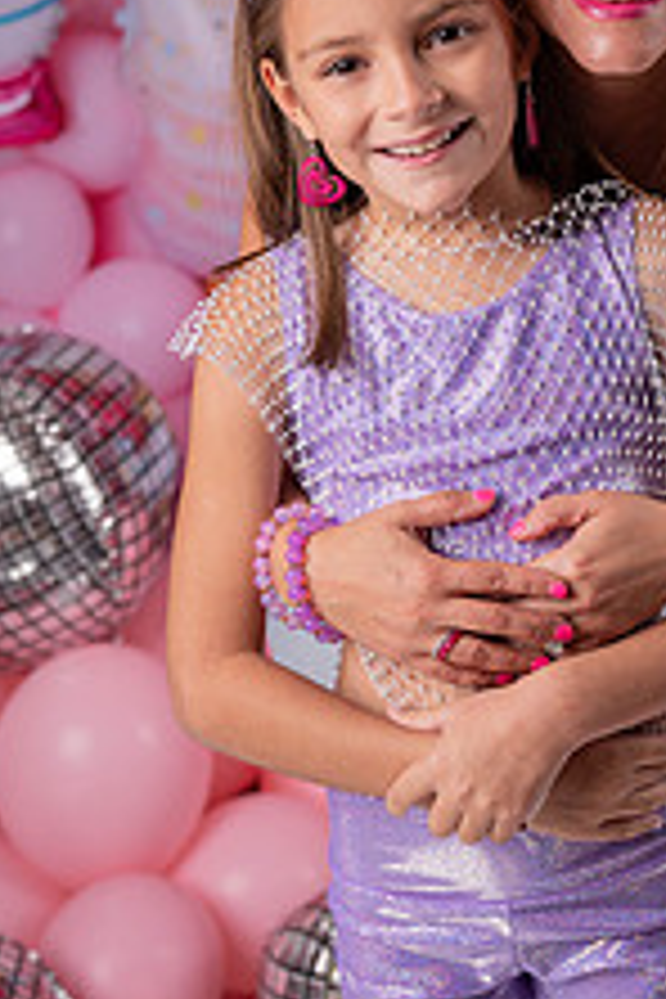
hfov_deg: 15.2
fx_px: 2470
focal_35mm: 89
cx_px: 590
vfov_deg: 22.5
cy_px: 184
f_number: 3.5
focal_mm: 44
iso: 80
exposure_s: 1/125
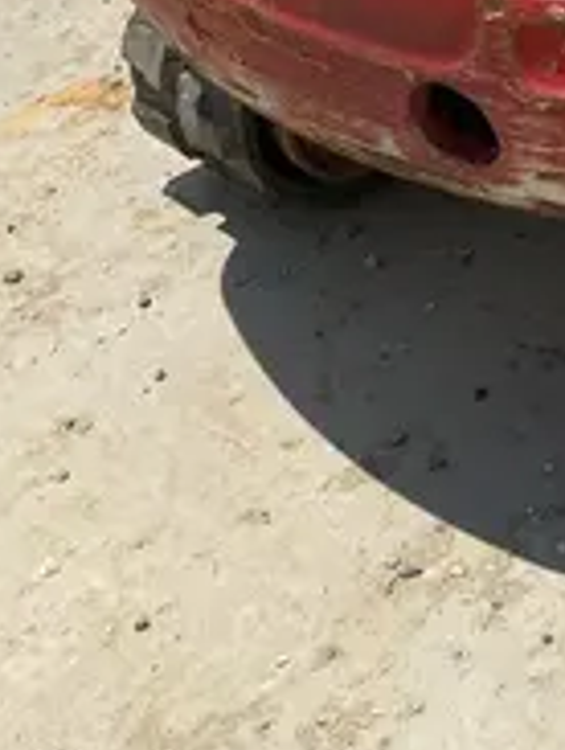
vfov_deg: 15.8
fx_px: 2255
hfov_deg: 12.7
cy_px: -633
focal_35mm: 104
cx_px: 1093
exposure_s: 1/4608
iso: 32
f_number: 1.8
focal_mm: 4.25
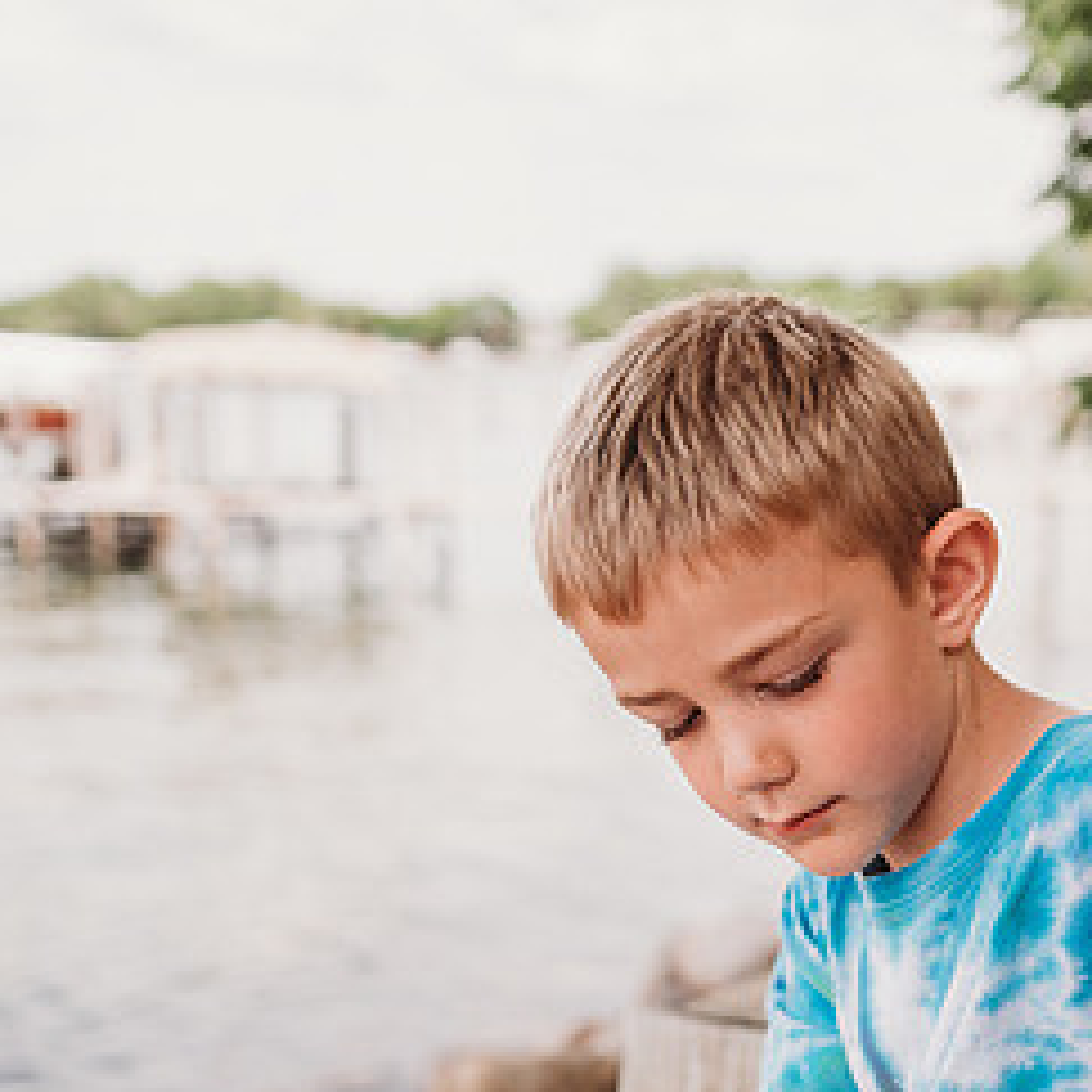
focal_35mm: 56
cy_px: 846
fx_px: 1999
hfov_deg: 30.1
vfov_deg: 30.0
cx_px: 808
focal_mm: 24
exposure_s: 1/2000
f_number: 2.2
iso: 100
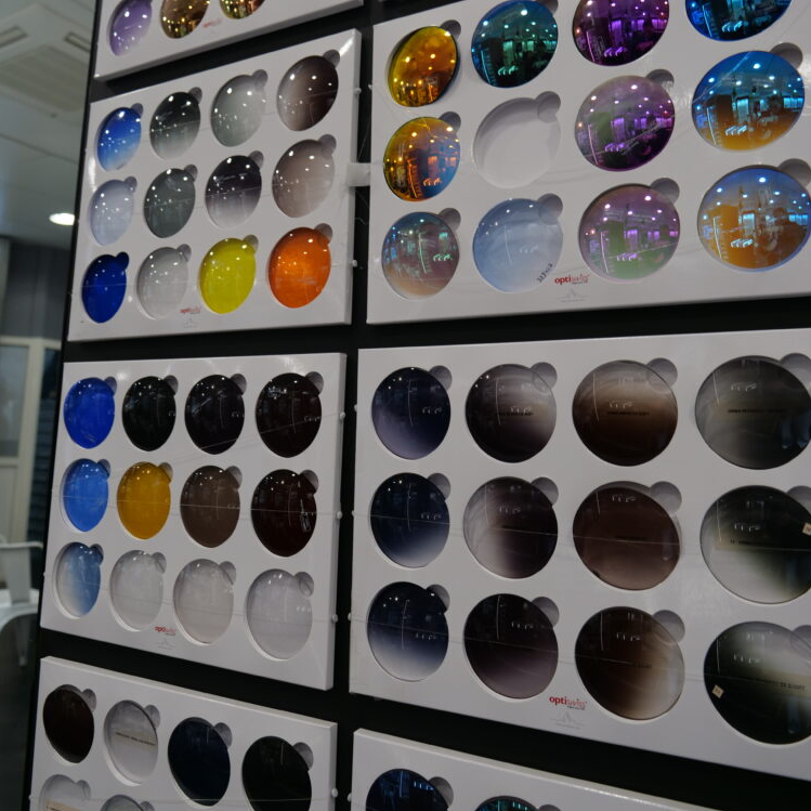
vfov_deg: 55.0
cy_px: 303
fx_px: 769
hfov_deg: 55.6
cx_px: 401
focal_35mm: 29
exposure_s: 1/125
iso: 200
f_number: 3.2
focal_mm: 12
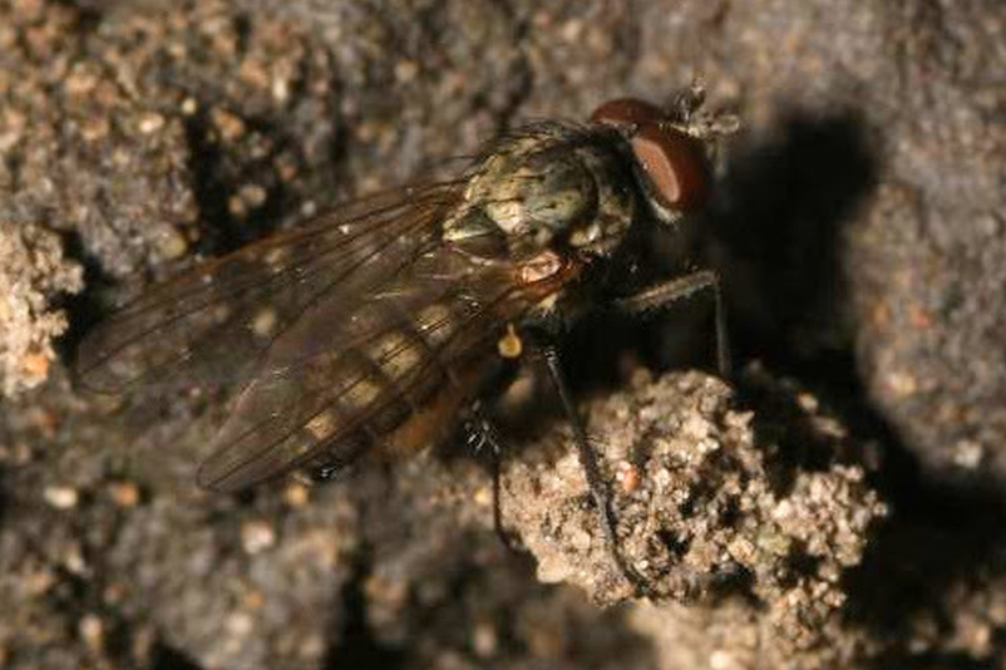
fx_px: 5268
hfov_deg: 10.9
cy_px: 280
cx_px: 484
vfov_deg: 7.3
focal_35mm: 189
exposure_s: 1/60
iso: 100
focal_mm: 105
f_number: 29
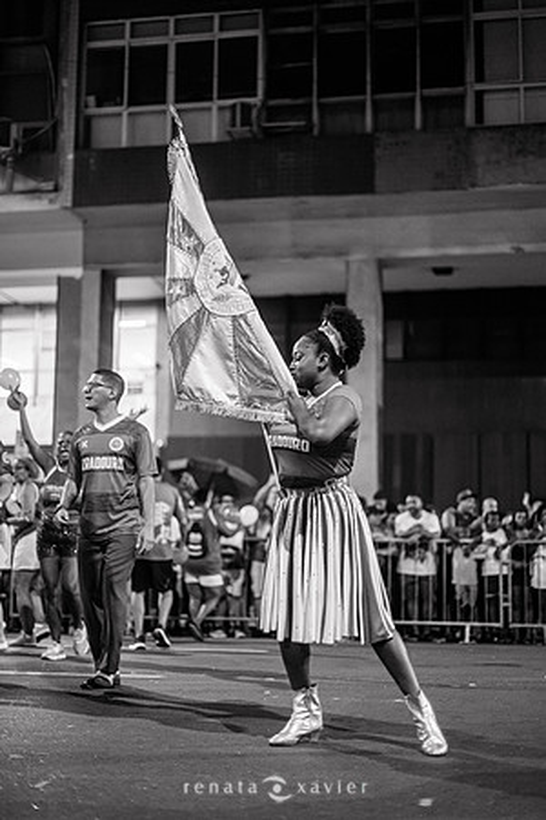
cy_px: 410
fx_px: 1137
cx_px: 273
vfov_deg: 39.6
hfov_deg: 27.0
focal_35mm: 50
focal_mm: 50
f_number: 1.4
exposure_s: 1/250
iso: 1600
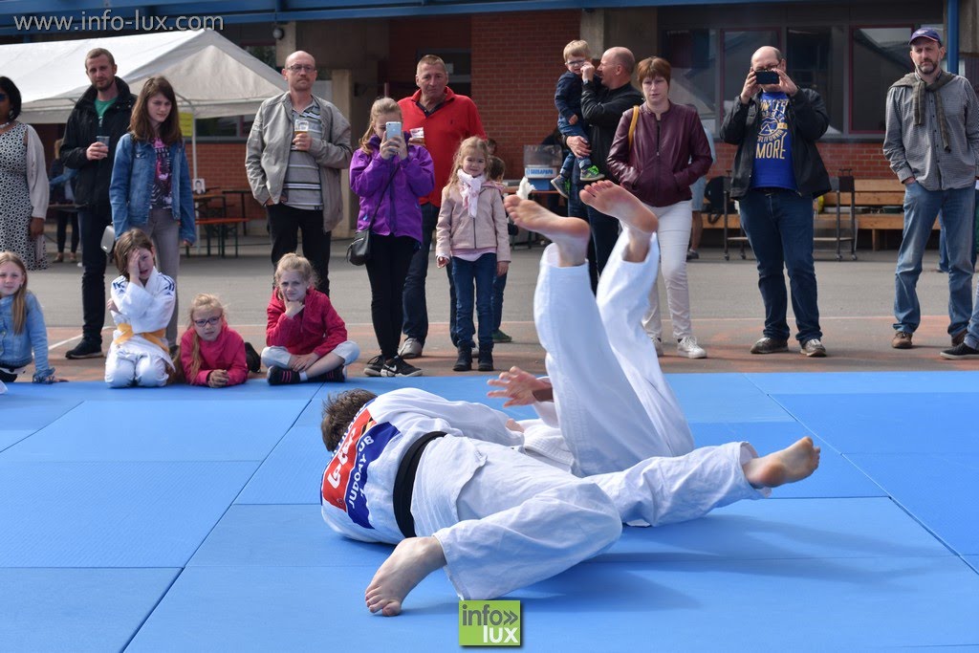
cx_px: 490
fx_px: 2040
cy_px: 326
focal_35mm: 75
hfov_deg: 27.0
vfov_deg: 18.2
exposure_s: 1/500
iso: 100
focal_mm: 50
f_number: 6.3
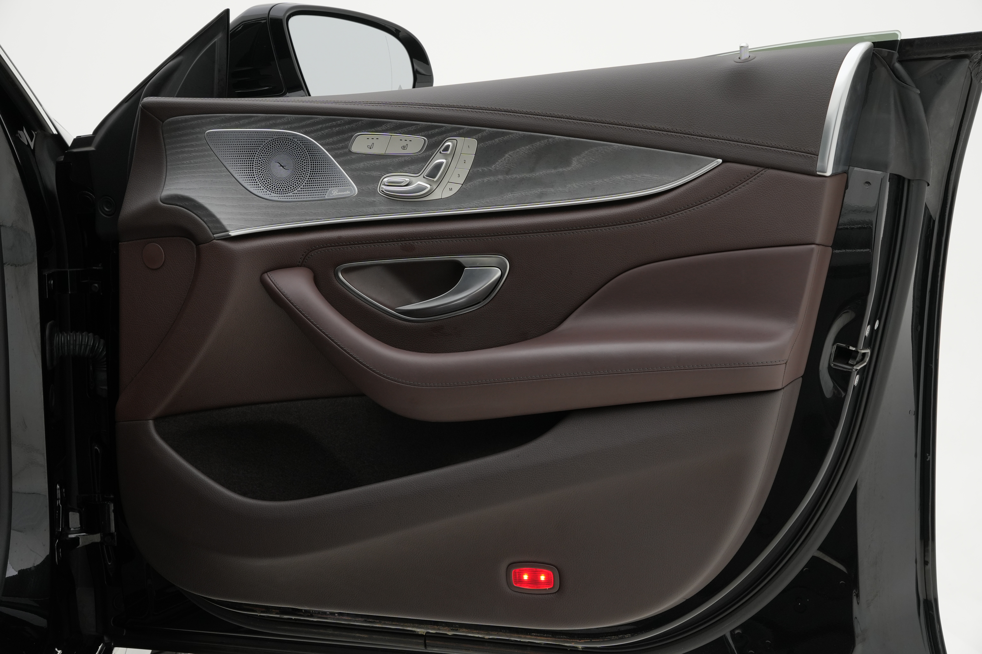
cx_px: 491
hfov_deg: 37.4
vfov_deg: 25.4
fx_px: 1452
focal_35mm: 53
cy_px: 327
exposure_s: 1/50
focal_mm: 35.5
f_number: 7.1
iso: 320
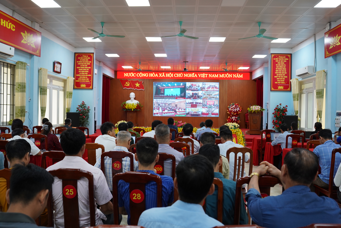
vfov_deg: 46.4
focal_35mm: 28
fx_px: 265
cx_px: 170
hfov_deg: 65.5
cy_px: 114
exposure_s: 1/160
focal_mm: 28
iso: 1600
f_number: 3.5
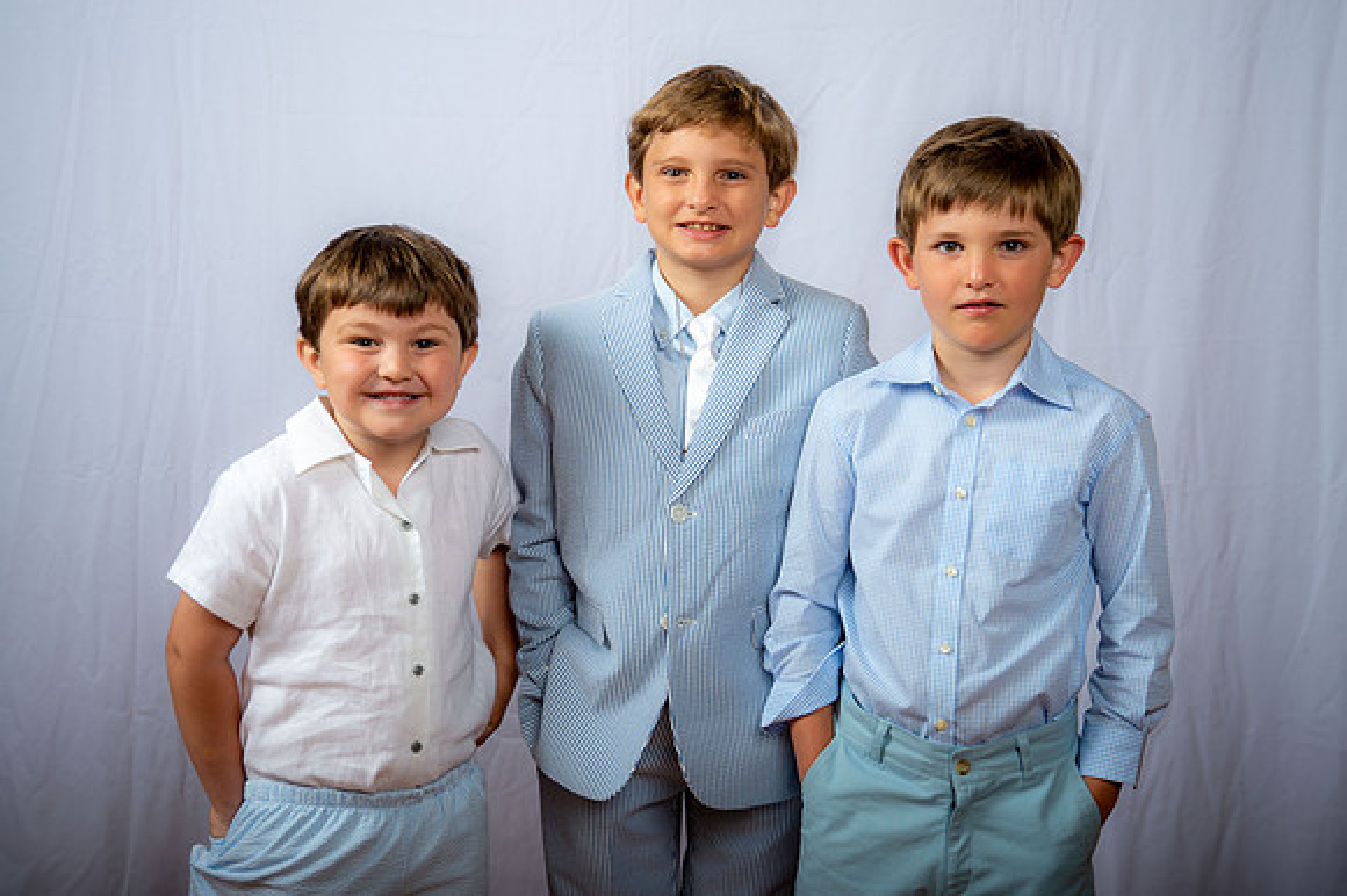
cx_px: 674
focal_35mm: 52
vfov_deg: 26.0
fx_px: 1944
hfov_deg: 38.2
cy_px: 448
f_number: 6.3
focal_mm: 52
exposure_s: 1/200
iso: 250
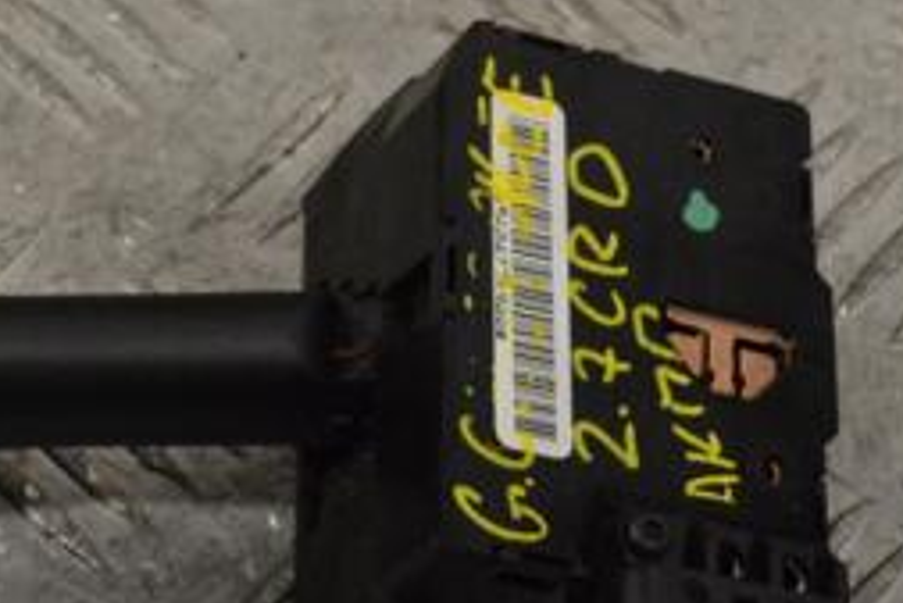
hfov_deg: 15.8
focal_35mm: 128
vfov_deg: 10.7
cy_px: 296
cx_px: 82
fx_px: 3212
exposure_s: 1/400
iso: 3200
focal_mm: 36
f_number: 10
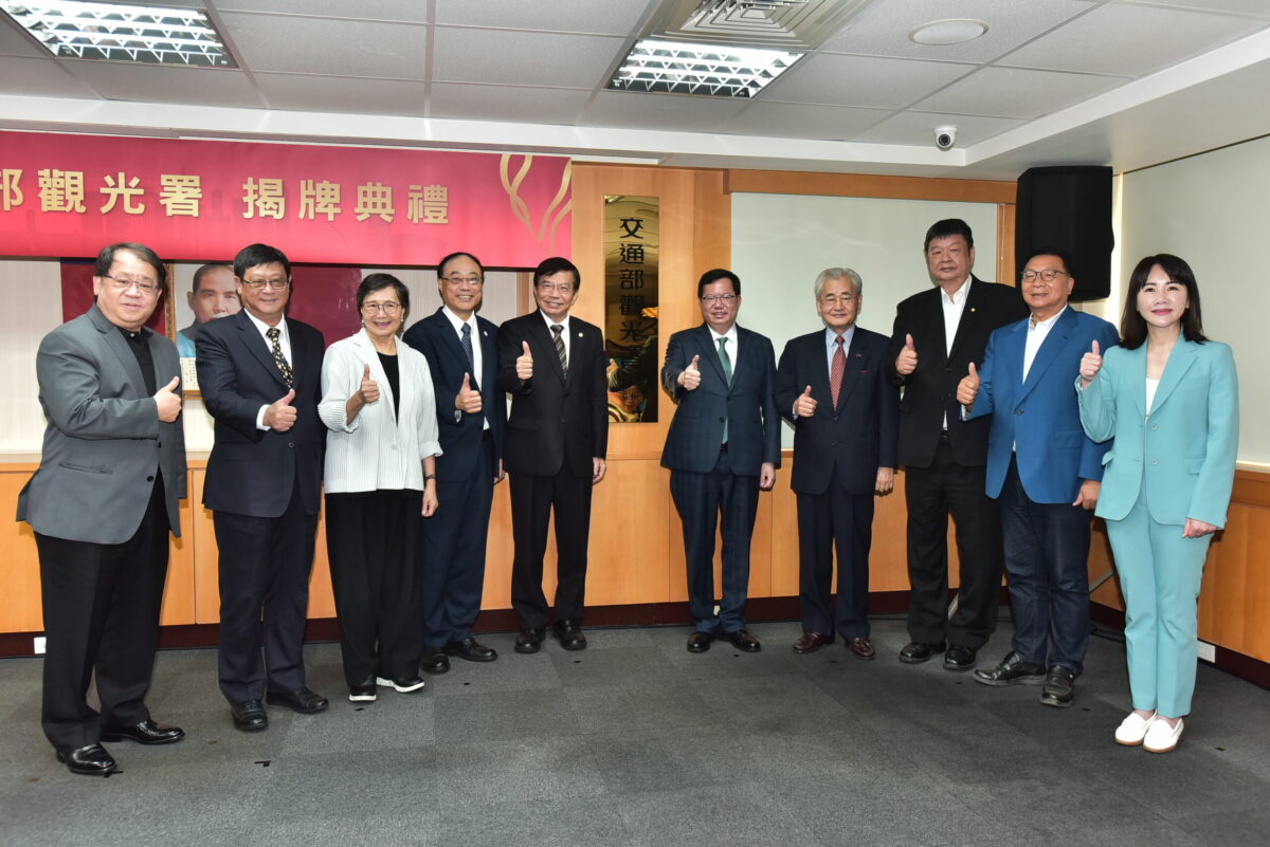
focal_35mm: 30
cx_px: 635
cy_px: 424
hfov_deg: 61.9
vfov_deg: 43.6
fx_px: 1059
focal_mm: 30
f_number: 7.1
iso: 800
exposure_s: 1/100
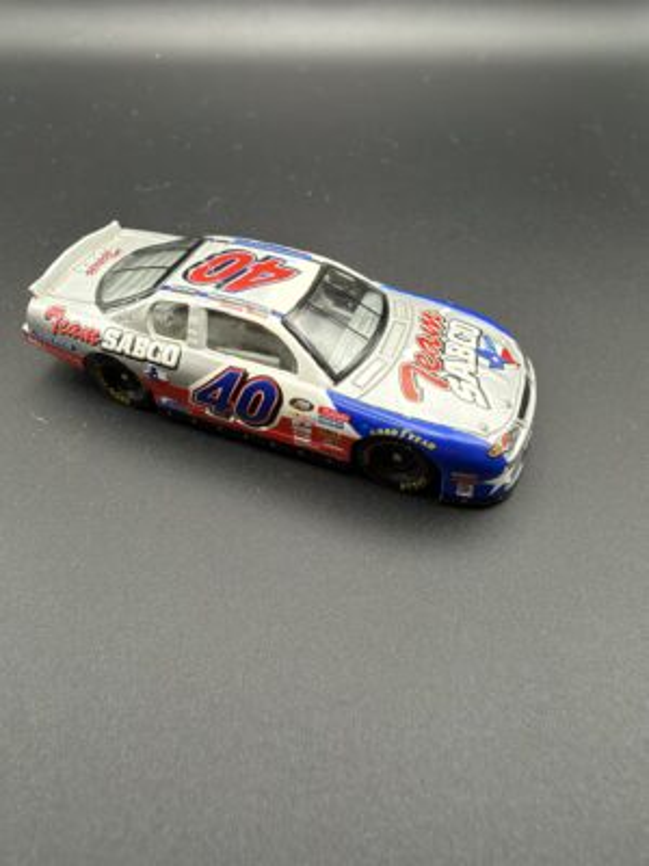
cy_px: 433
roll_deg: -1.4
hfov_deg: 54.9
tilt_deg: -34.9
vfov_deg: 69.4
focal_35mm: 25
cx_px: 324
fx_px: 625
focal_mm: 2.22
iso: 200
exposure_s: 1/60
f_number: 2.2
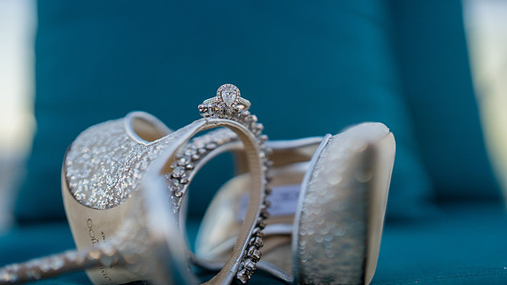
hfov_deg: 39.2
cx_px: 255
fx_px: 712
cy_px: 140
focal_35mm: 53
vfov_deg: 22.6
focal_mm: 50
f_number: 1.4
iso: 250
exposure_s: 1/4000
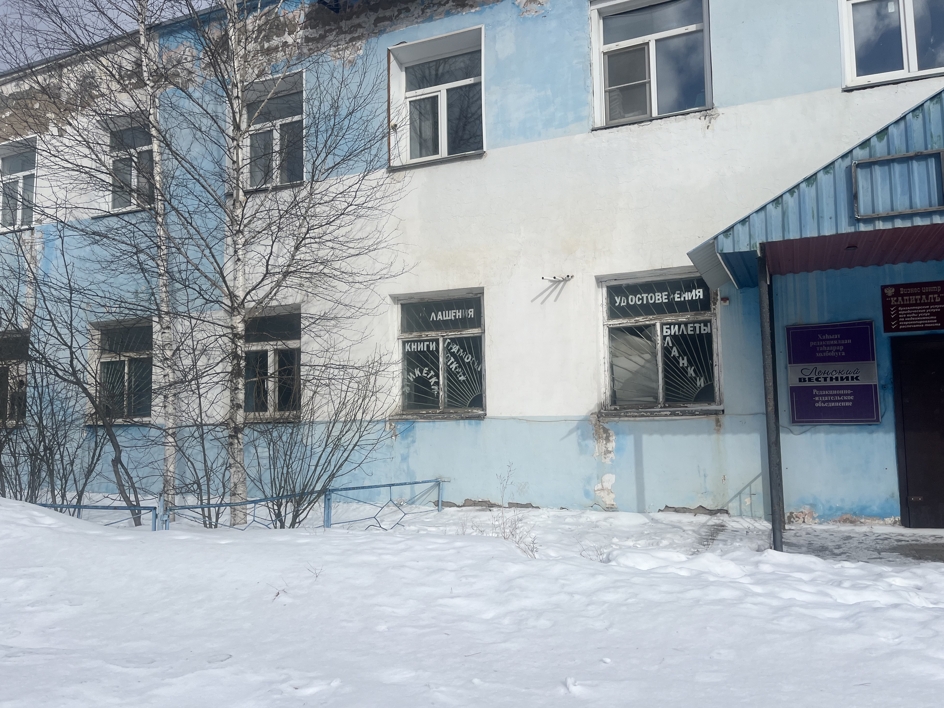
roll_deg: +1.5
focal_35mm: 27
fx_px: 736
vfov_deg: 51.4
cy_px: 352
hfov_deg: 65.3
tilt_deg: +4.3
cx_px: 469
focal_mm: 5.1
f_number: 1.6
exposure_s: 1/6897
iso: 50
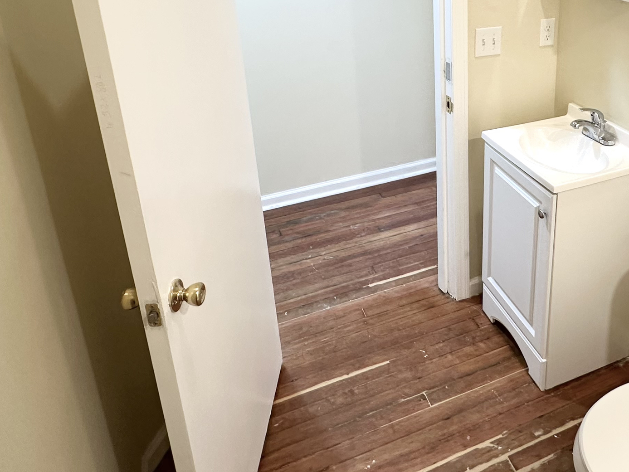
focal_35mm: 31
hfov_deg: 57.0
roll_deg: +1.1
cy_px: 75
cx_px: 423
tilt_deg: -18.2
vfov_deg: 42.8
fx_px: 563
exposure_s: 1/60
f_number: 2.2
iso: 160
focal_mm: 2.22
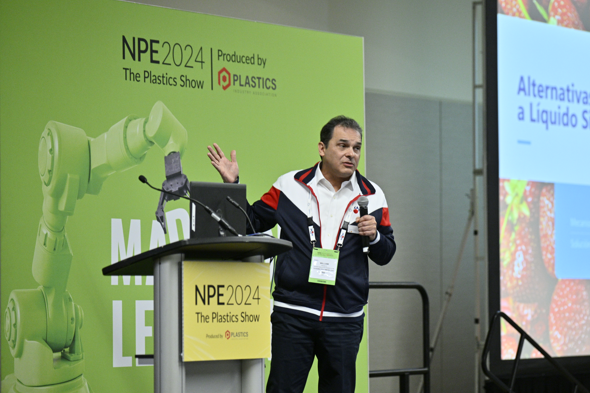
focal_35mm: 135
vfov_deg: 10.2
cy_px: 200
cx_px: 361
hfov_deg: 15.2
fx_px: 2212
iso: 1000
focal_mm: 110
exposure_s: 1/250
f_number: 2.7
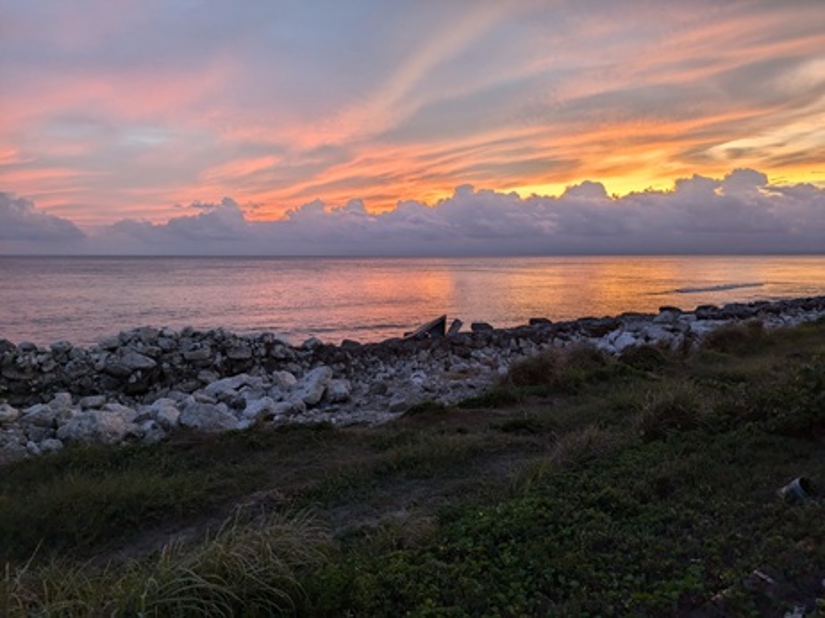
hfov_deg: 69.4
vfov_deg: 54.8
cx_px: 412
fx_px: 596
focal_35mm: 25
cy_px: 309
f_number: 1.89
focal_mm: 5.43
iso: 66
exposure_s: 1/120
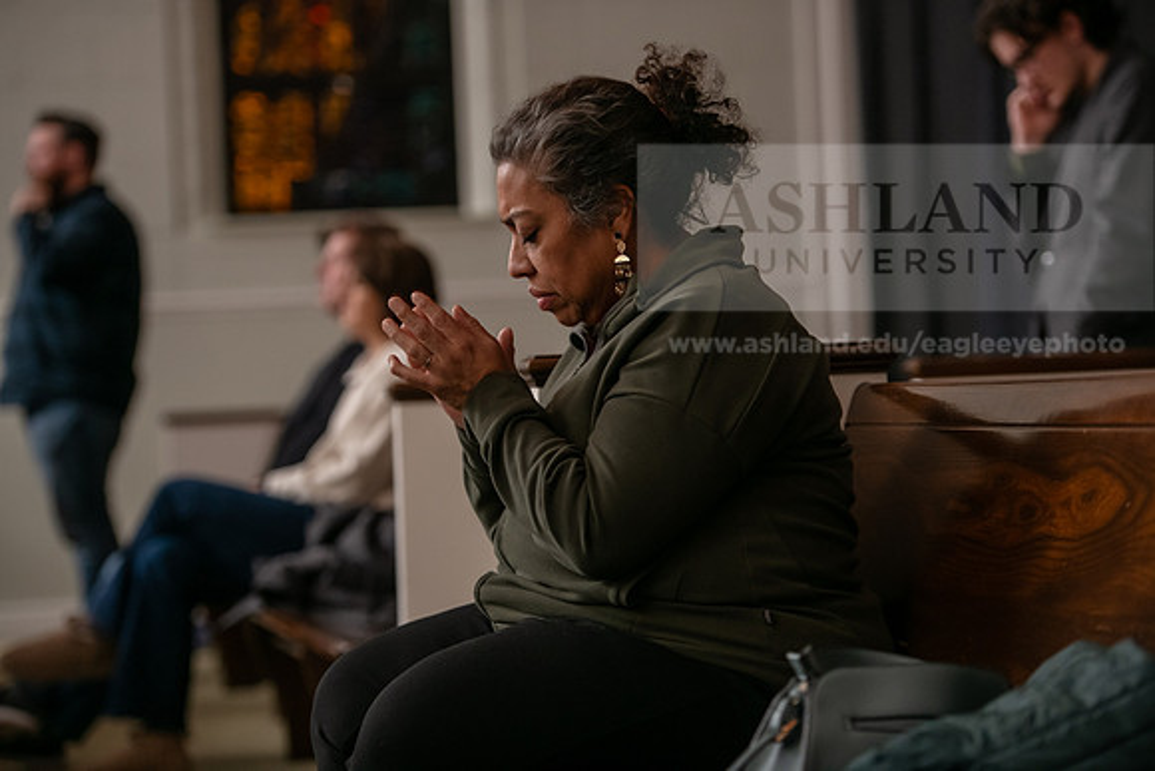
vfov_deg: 13.0
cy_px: 386
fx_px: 3369
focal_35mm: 105
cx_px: 578
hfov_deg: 19.5
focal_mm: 105
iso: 1600
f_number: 2.8
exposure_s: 1/50
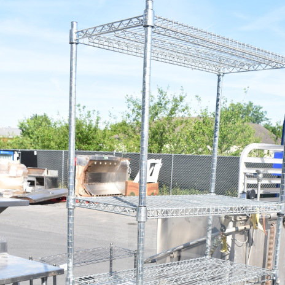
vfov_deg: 30.7
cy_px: 264
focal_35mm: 53
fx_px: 492
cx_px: 168
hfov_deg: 32.2
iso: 200
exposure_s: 1/250
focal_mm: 21
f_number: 8
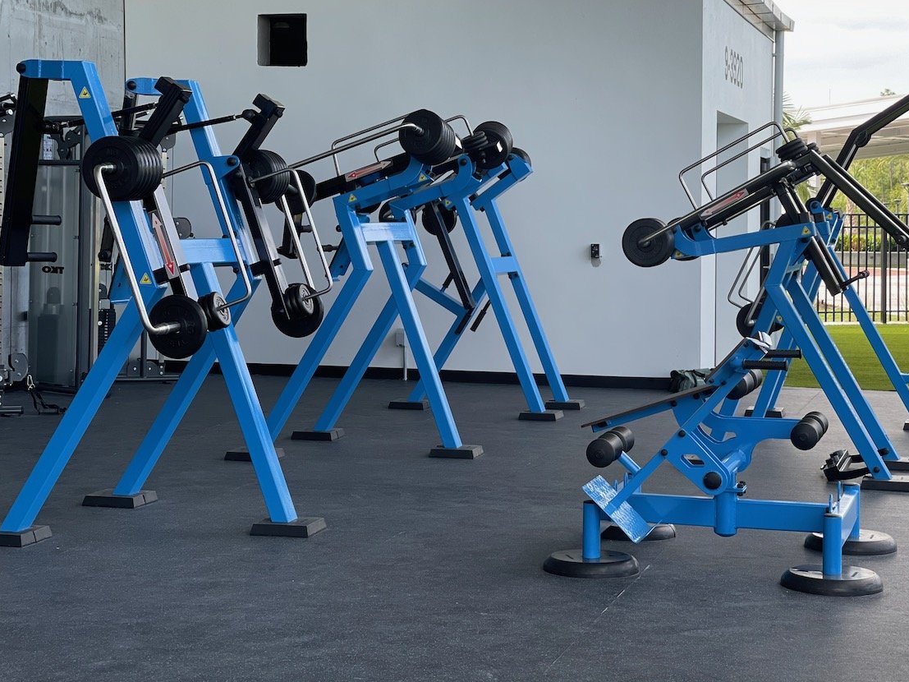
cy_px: 288
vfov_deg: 19.9
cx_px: 498
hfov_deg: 26.3
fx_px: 1943
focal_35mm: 74
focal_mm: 7.5
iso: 20
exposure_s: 1/121
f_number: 2.2
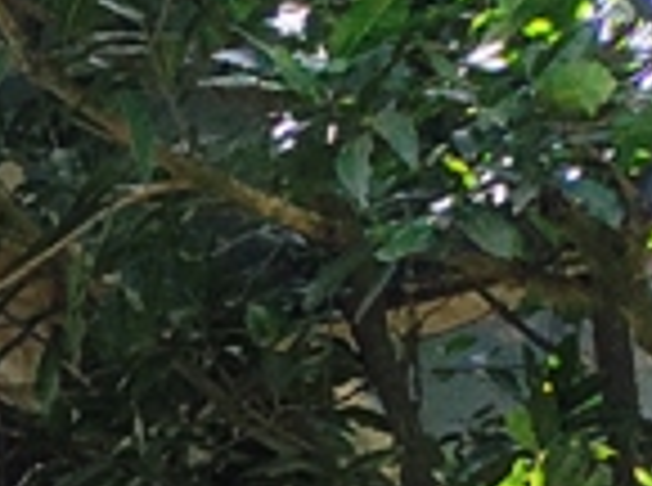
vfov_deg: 7.4
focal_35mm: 177
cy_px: 1462
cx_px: -976
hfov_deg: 9.7
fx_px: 3326
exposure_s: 1/523
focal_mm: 5.43
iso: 100
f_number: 1.89
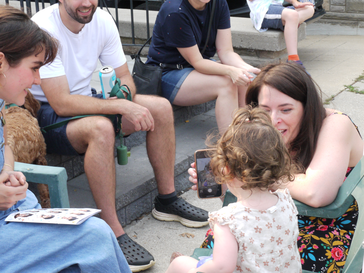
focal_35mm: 70
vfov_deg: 21.0
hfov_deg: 27.8
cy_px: 136
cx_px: 182
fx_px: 736
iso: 640
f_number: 14
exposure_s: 1/125
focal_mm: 35
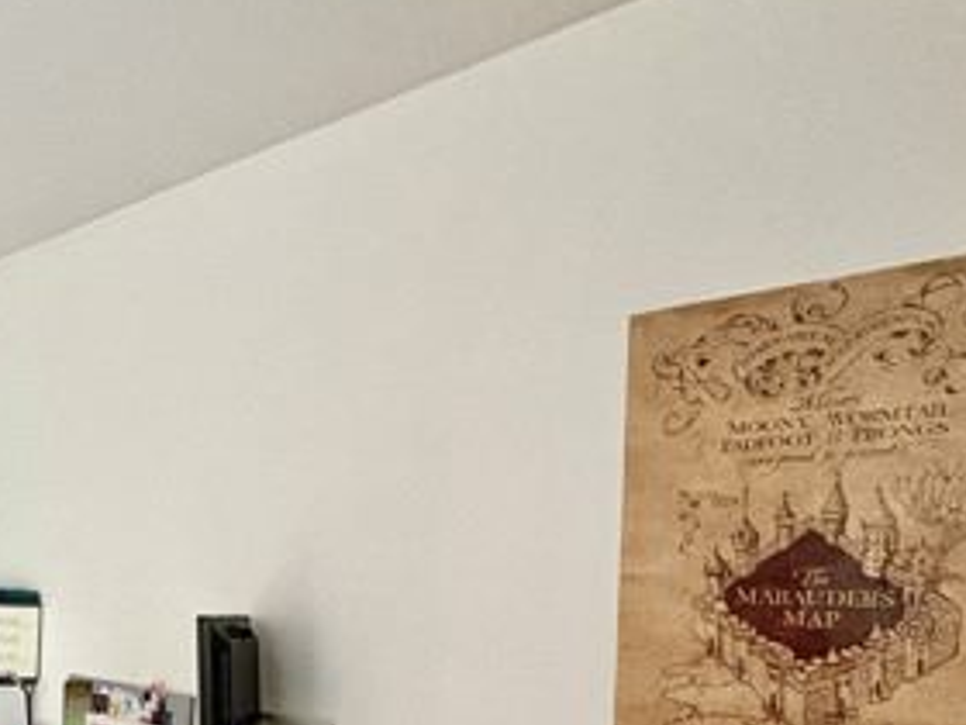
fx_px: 1116
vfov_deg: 34.6
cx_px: 10
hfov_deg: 41.1
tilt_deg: -1.7
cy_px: 601
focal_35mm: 40
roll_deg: -1.6
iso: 640
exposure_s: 1/60
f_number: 2.2
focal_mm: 2.22
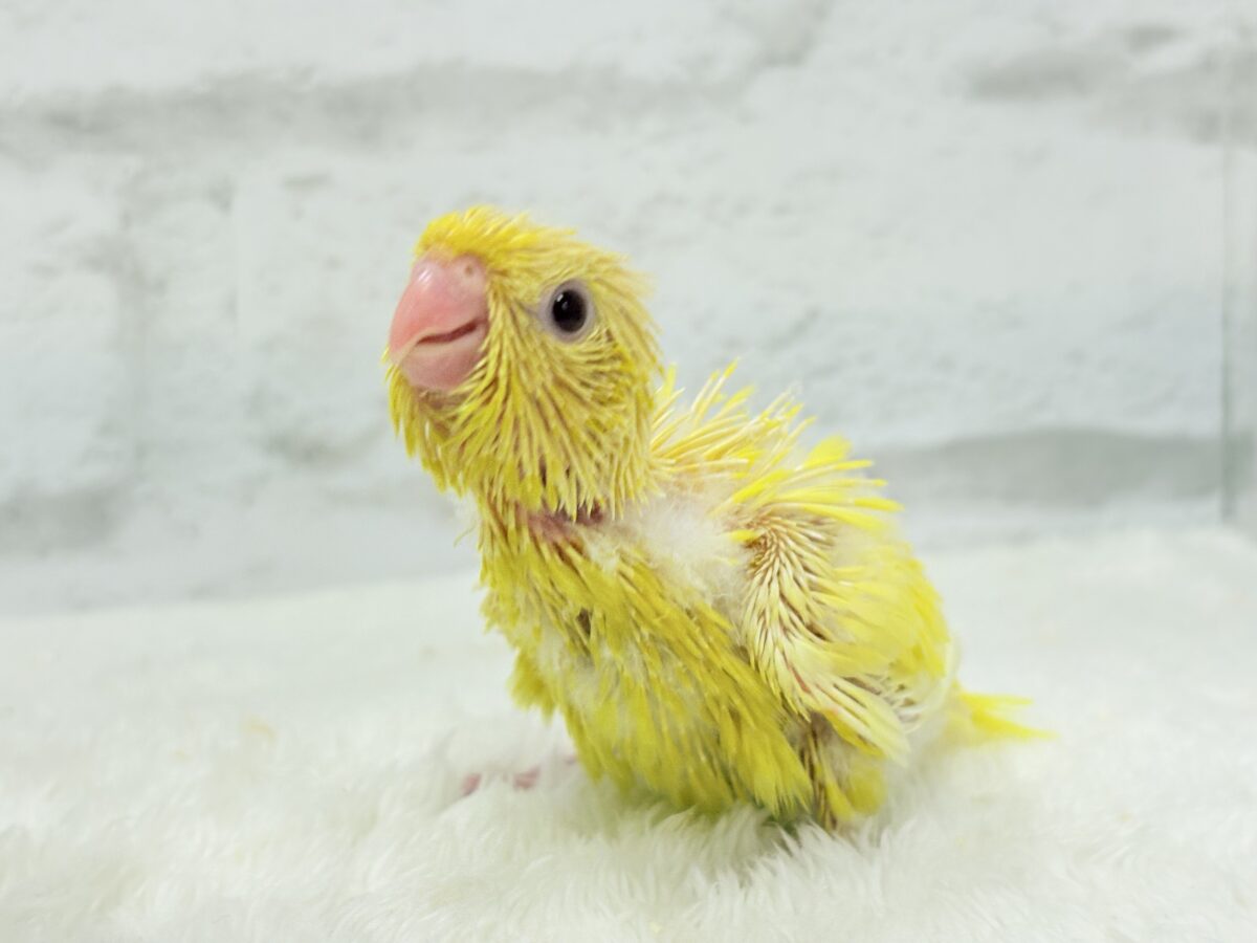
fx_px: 1888
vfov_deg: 28.0
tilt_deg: -9.2
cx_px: 628
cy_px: 472
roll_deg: +3.1
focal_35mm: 52
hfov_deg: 36.8
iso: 64
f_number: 1.6
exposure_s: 1/100
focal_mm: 5.96
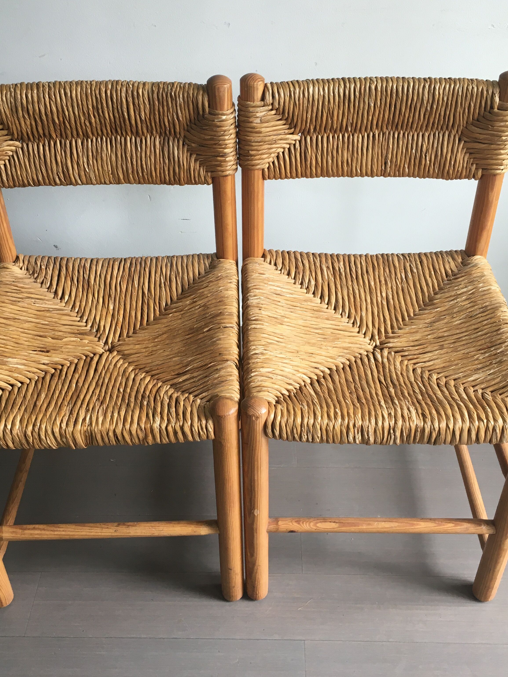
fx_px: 743
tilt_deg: -39.9
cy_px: 322
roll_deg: +0.0
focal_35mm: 38
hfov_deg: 37.7
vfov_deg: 49.0
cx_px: 248
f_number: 2.2
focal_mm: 4.15
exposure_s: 1/33
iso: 25
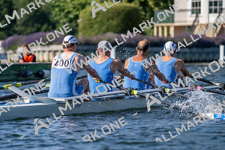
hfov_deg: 6.9
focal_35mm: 300
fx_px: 1875
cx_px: 112
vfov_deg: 4.6
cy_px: 75
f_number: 5.6
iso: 250
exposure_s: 1/1600
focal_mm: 300
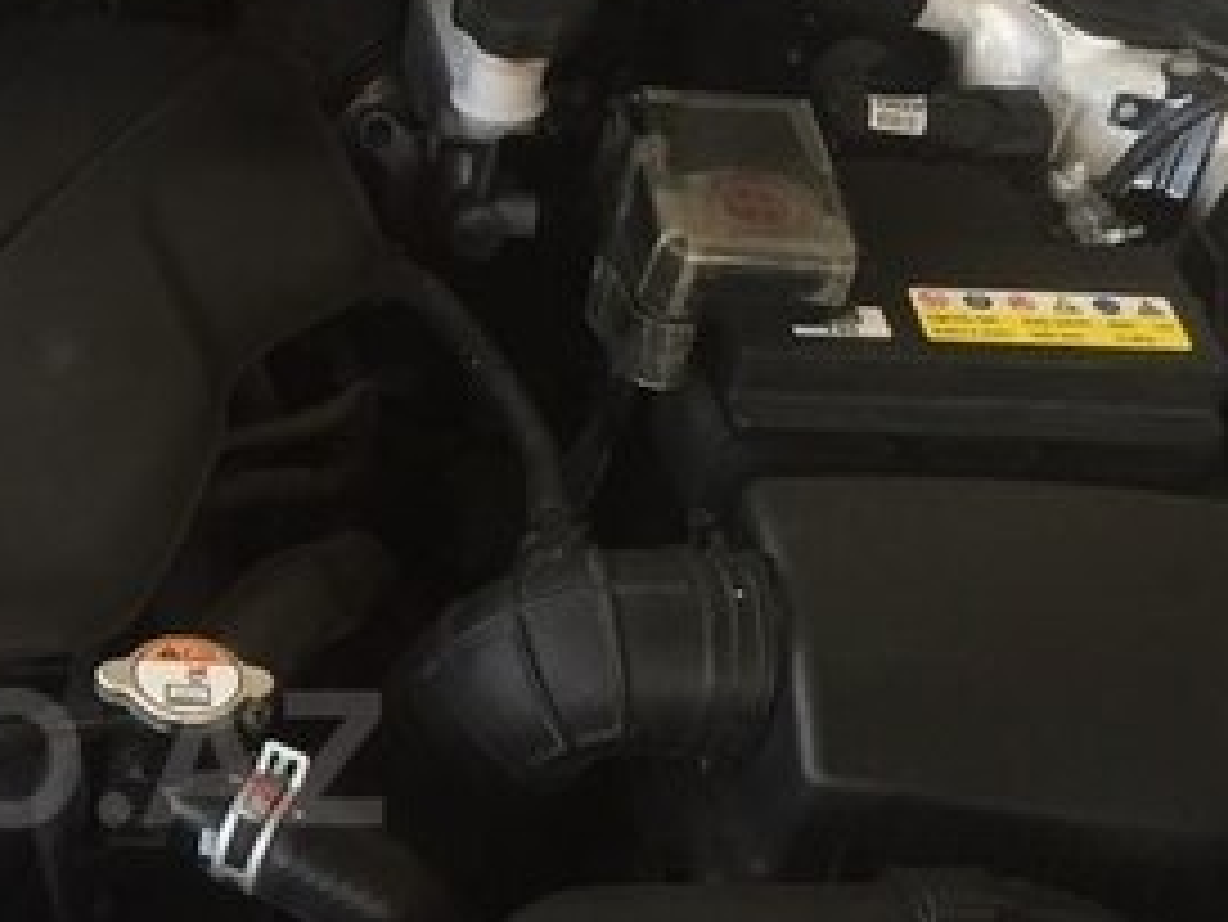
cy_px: 758
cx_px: -76
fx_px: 2484
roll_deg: -6.7
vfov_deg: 20.7
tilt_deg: -43.5
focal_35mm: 70
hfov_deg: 25.9
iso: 64
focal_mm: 4.15
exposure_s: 1/33
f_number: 2.2
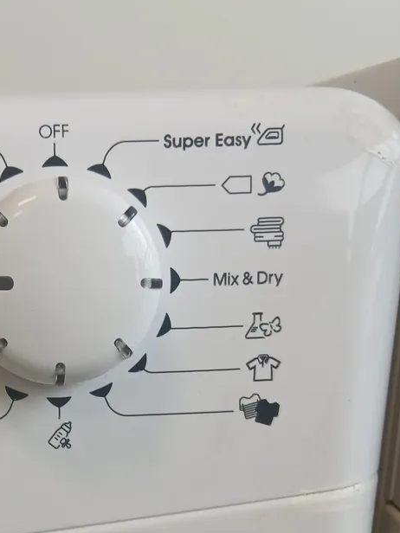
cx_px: 10
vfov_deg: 34.1
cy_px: 451
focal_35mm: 54
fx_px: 832
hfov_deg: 25.8
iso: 50
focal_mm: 3.98
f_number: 1.8
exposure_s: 1/50
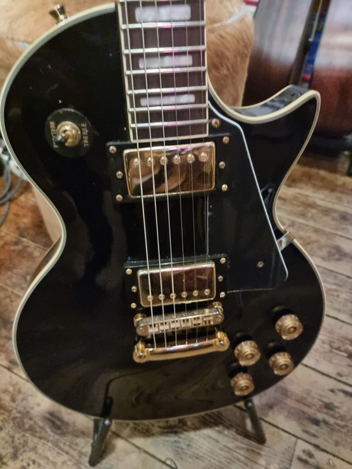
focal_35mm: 24
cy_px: 234
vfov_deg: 71.6
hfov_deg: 56.8
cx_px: 176
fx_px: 325
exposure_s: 1/25
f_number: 1.8
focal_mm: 6.7
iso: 1600
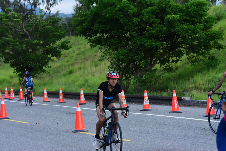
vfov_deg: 8.9
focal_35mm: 155
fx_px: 974
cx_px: 113
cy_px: 76
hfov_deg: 13.2
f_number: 13
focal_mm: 155
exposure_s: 1/4000
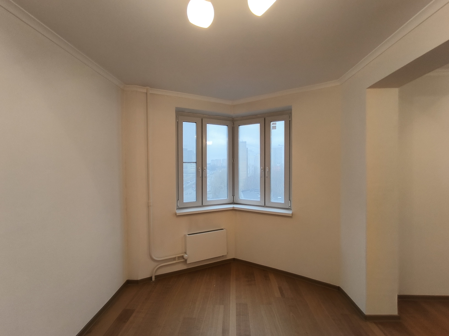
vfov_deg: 78.1
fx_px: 208
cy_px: 168
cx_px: 224
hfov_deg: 94.5
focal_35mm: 16
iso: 64
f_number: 2.2
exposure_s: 1/50
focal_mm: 1.65
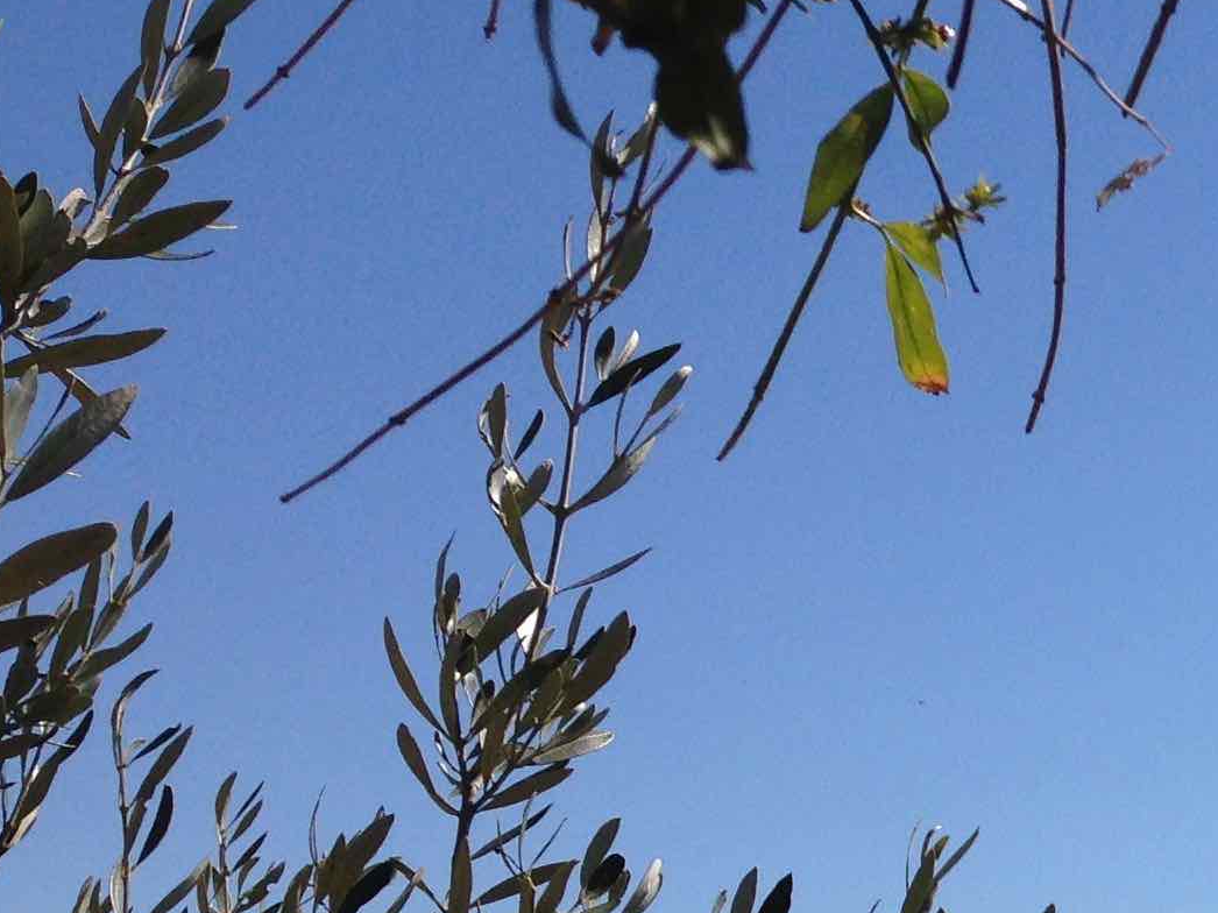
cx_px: 1874
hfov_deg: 17.1
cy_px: 1081
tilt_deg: +4.8
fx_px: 3623
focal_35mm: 103
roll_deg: +0.2
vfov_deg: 14.0
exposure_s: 1/2584
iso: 50
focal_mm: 4.12
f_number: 2.4
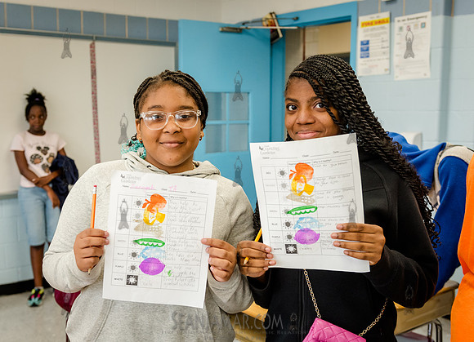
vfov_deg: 32.5
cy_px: 183
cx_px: 215
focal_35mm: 43
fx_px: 587
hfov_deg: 43.9
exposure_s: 1/160
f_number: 3.5
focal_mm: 35
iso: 1250
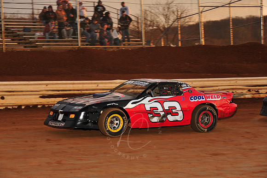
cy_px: 89
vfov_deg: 12.2
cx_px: 134
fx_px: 830
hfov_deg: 18.3
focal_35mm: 112
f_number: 8
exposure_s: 1/250
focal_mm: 112
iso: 640
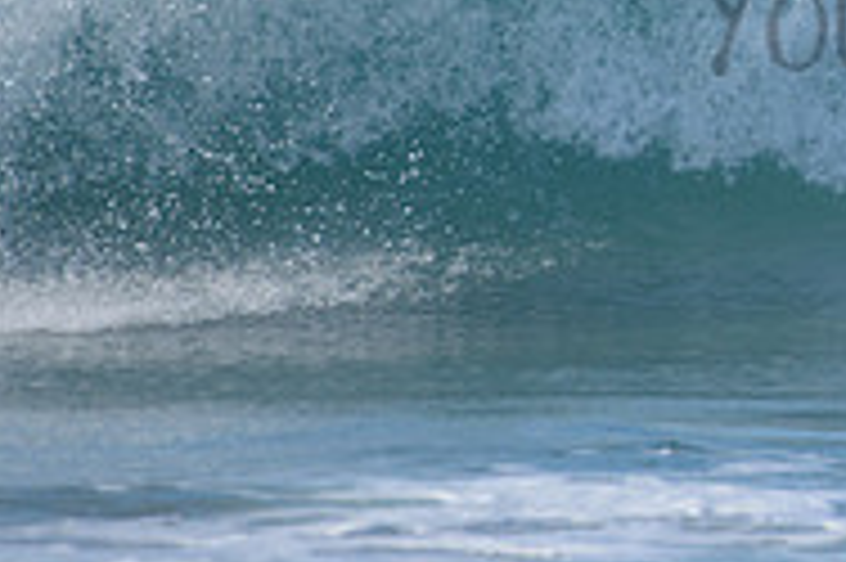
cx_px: 1156
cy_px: -34
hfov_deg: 1.3
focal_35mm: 1542
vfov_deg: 0.9
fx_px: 36205
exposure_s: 1/2000
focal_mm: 500
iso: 280
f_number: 5.6
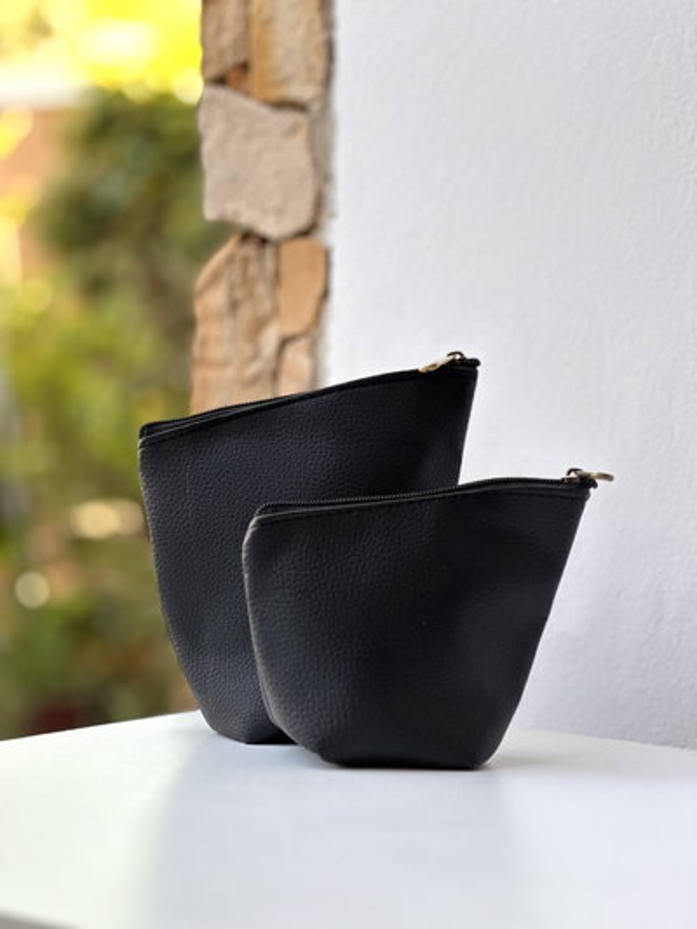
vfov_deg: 25.3
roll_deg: -1.7
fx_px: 2066
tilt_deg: -0.9
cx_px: 348
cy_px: 464
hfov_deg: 19.1
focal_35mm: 77
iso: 100
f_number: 2.8
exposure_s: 1/121
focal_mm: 9
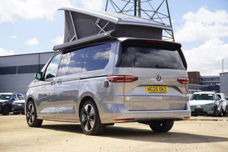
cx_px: 114
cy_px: 76
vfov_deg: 21.5
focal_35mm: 63
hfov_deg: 31.9
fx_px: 399
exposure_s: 1/100
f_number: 8
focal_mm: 42
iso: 100
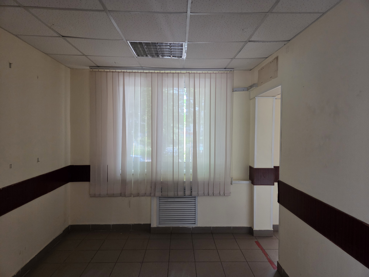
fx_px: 245
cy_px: 138
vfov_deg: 58.9
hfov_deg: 73.9
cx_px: 184
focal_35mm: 23
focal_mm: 5.4
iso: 500
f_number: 1.8
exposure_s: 1/100
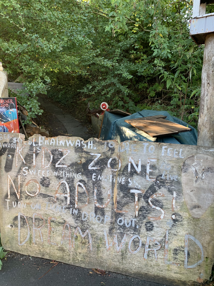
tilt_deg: -8.5
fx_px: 214
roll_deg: +1.2
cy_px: 143
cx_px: 107
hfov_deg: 53.1
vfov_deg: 67.3
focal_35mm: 26
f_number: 1.8
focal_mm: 4.25
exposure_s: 1/121
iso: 80
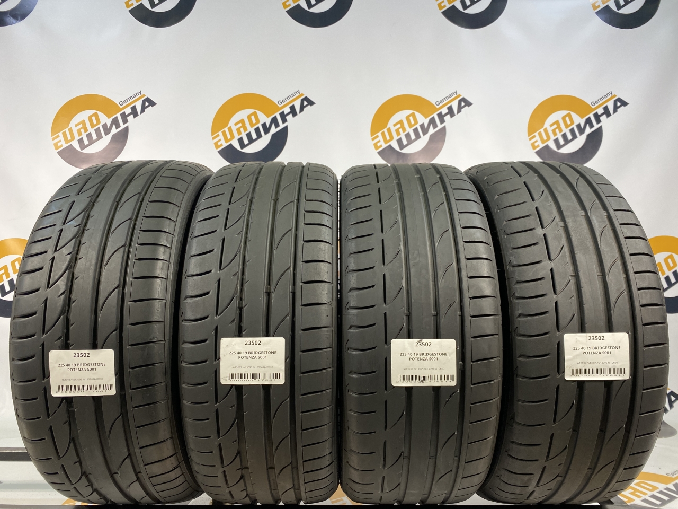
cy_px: 254
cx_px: 339
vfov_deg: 53.1
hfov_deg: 67.3
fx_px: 509
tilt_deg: +2.8
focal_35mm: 26
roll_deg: +0.7
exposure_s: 1/100
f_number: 1.8
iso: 80
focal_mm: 4.25
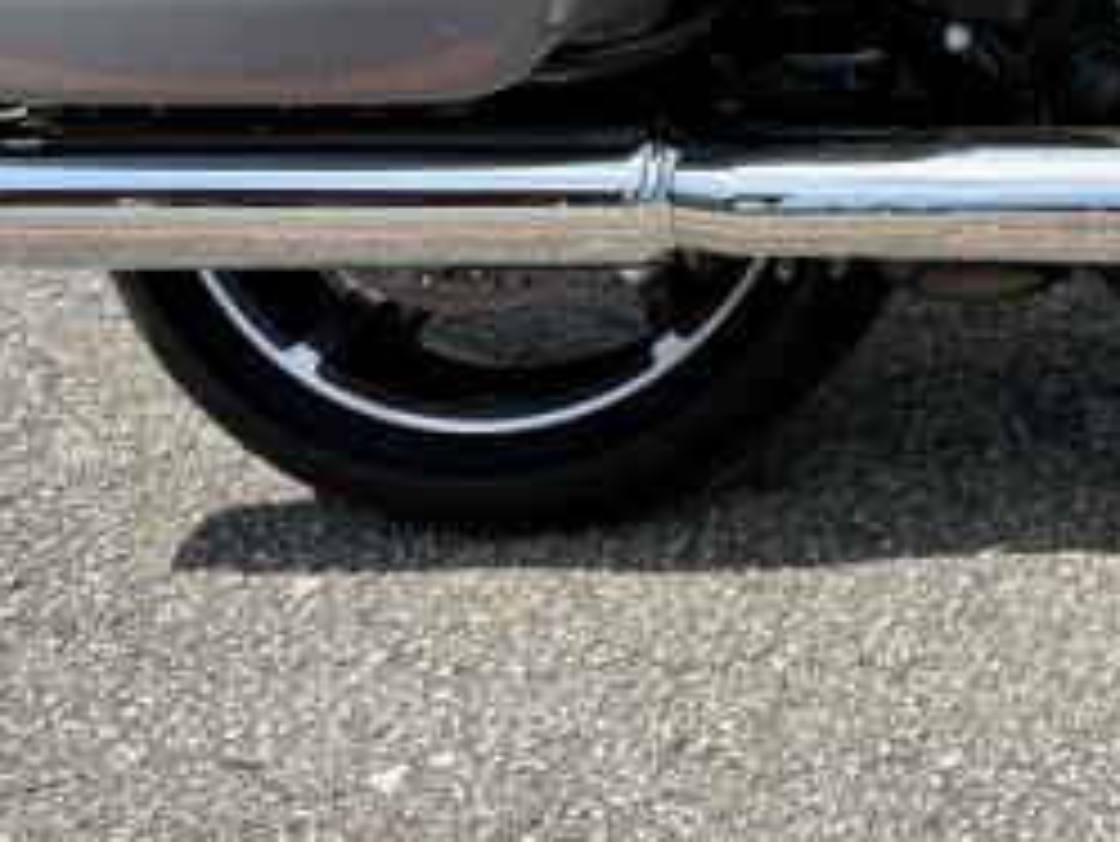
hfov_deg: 22.8
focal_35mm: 77
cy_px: -360
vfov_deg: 17.5
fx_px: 2493
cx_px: 1430
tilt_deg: -10.3
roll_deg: +3.0
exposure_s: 1/3953
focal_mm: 6.76
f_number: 1.78
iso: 80
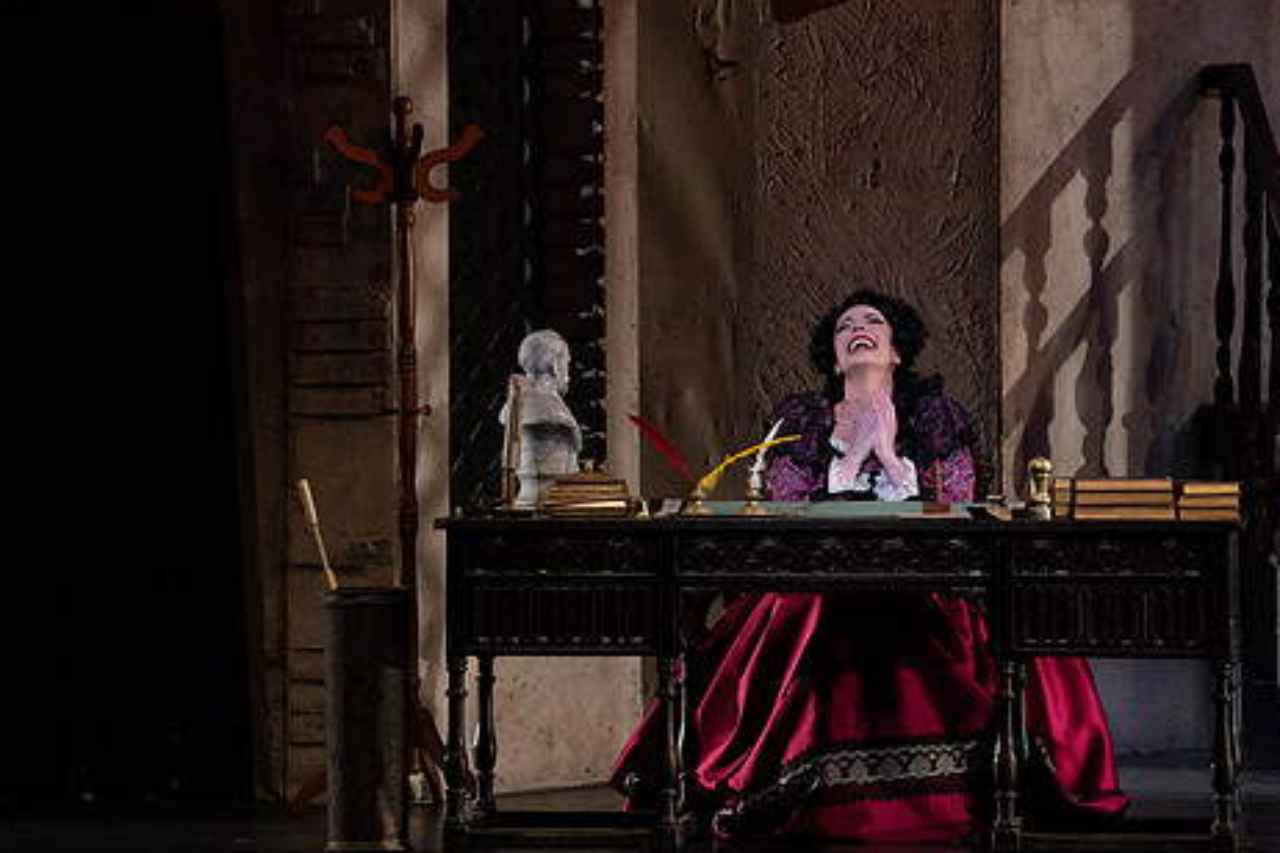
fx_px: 8924
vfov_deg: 5.5
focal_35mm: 251
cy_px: 395
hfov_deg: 8.2
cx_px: 662
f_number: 7.1
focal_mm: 200
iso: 3200
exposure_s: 1/250
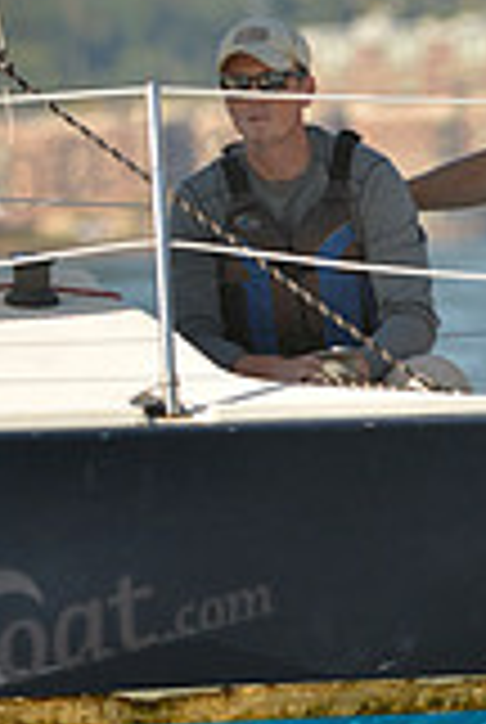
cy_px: 369
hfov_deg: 1.5
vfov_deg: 2.2
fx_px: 18831
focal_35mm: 934
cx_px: 506
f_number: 4.5
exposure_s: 1/1000
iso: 200
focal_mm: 260
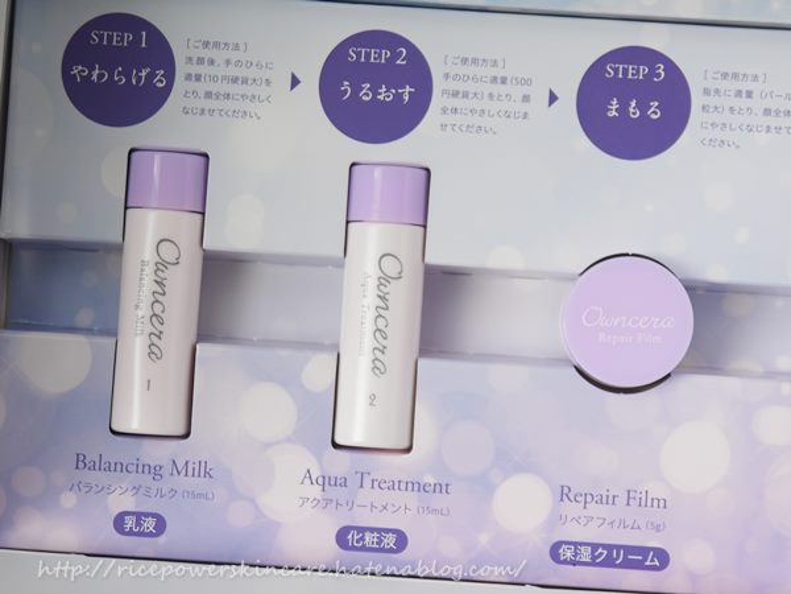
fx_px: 1919
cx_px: 396
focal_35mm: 84
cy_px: 297
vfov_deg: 17.6
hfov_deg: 23.3
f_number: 5.6
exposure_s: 1/160
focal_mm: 42
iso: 160
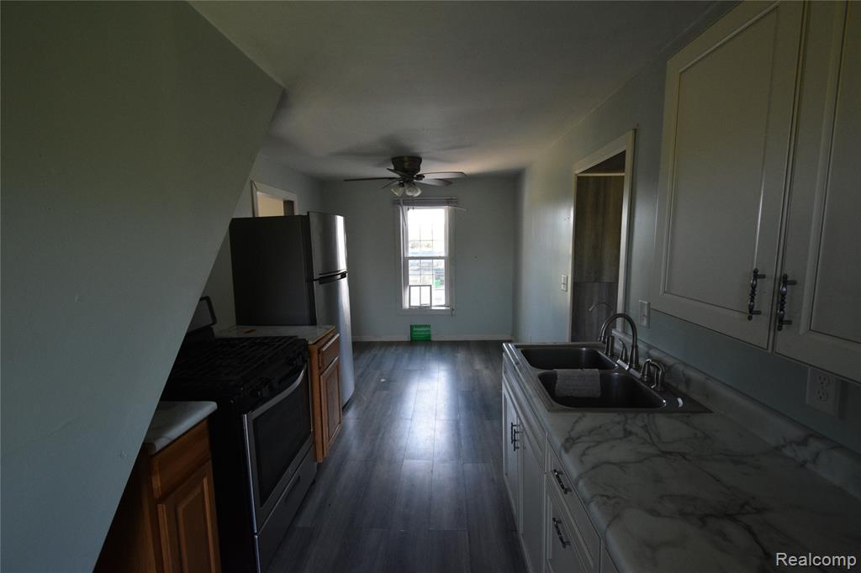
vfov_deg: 77.3
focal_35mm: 15
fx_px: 359
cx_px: 430
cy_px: 286
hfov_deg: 100.4
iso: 1100
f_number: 4.5
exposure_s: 1/125
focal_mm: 10
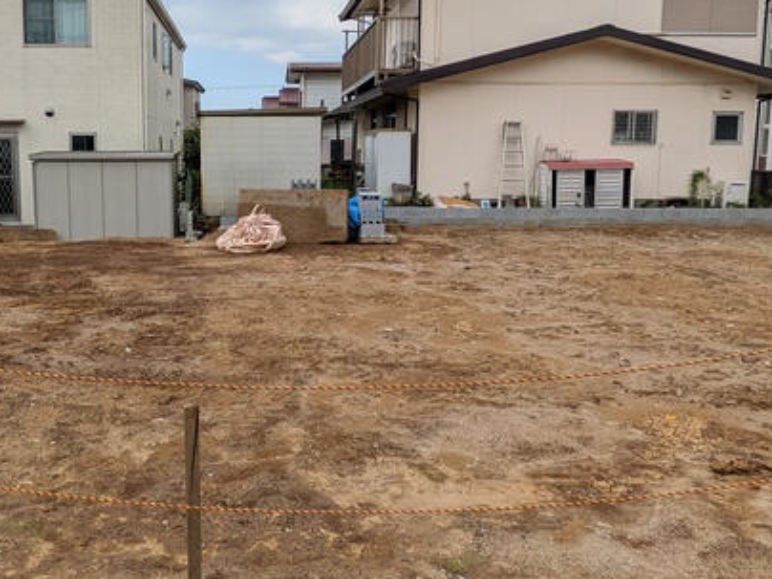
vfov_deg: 42.8
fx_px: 736
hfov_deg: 54.2
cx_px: 256
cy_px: 241
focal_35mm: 33
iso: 51
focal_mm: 1.83
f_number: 2.2
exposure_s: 1/2004
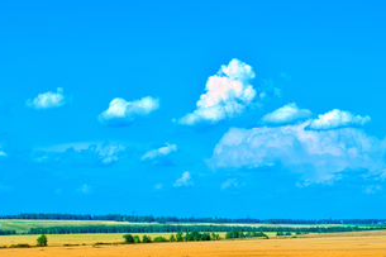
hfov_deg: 19.5
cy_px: 181
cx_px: 210
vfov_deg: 13.0
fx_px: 1125
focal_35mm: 105
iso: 100
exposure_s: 1/160
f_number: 9
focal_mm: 40
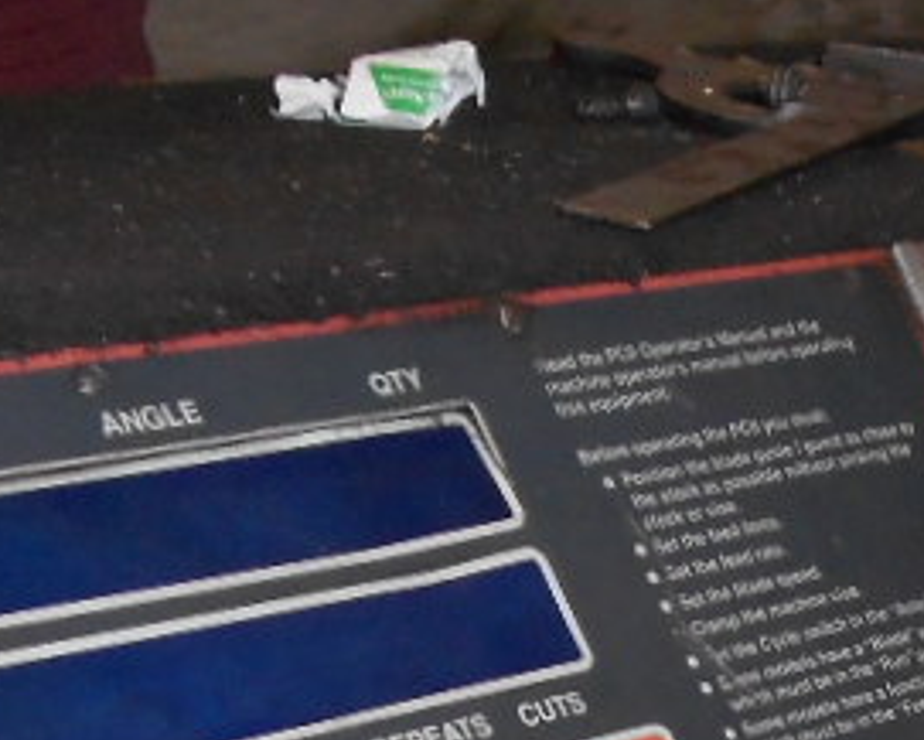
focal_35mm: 96
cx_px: 1067
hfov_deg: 19.0
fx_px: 2626
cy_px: 1269
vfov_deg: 14.4
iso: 200
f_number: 3.2
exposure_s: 1/25
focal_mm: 4.6
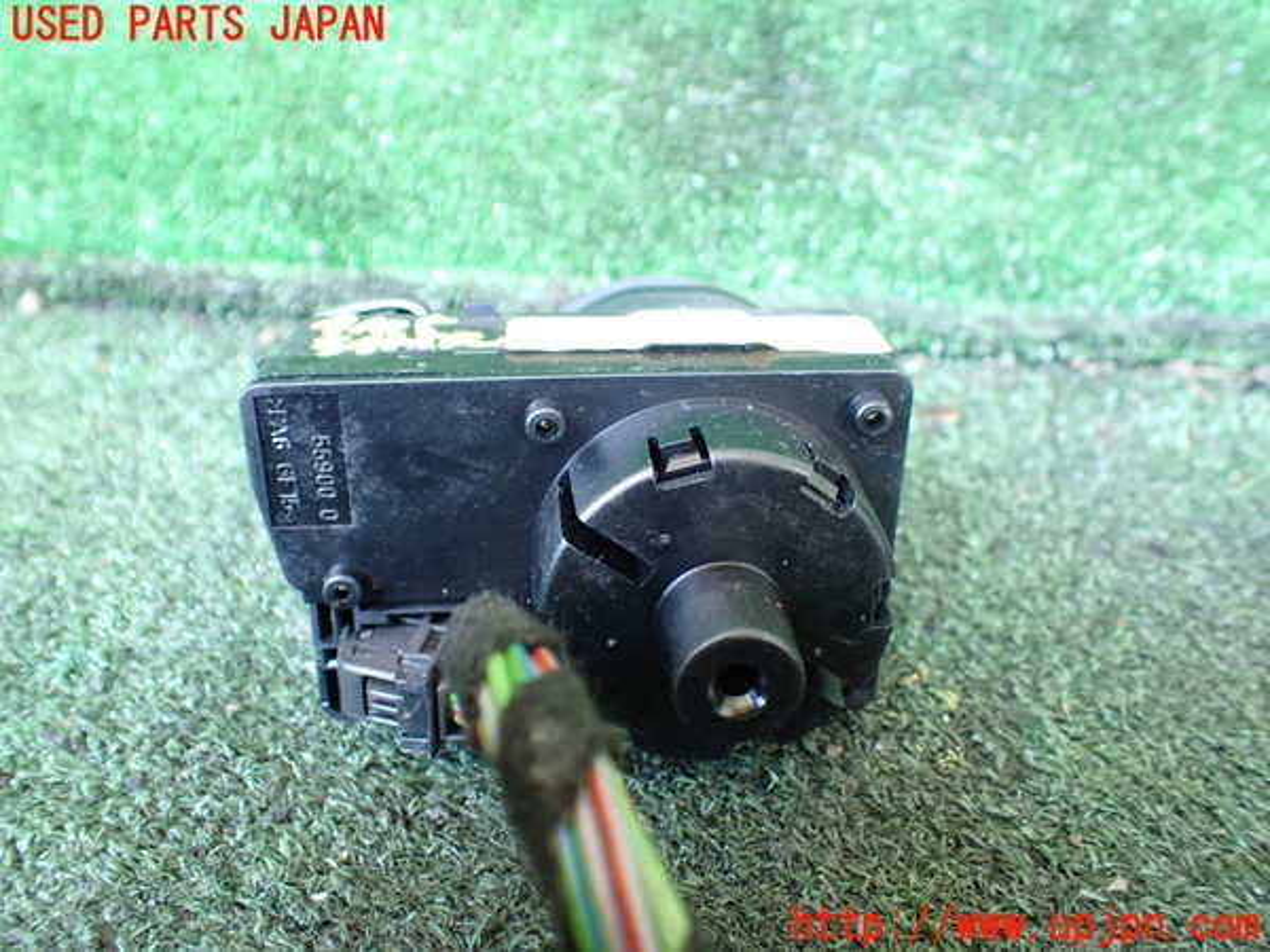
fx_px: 1101
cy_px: 476
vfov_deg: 46.8
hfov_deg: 60.0
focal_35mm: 30
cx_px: 635
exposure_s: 1/50
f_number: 2.3
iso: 800
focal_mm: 5.4
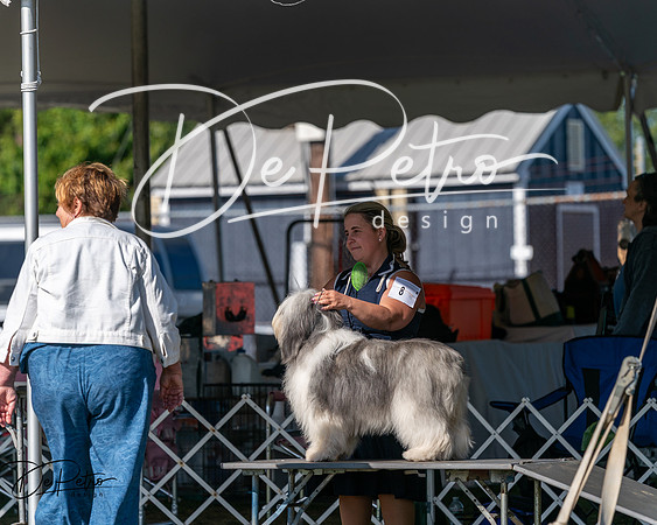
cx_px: 328
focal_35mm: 225
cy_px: 262
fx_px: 4378
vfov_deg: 6.9
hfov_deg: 8.6
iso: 100
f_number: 4.5
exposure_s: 1/1250
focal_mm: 200
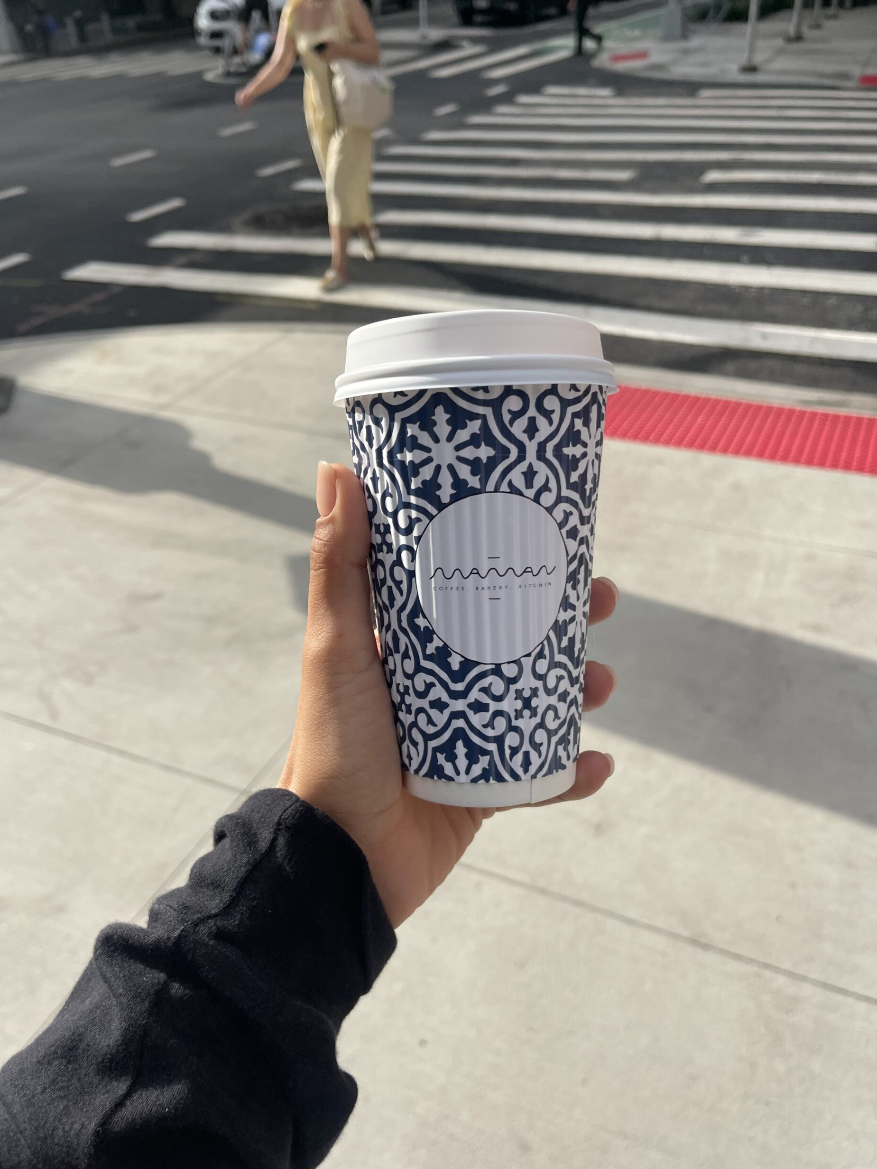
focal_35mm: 27
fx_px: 912
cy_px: 597
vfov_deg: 65.3
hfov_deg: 51.3
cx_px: 424
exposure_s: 1/2165
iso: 32
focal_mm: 5.1
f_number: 1.6
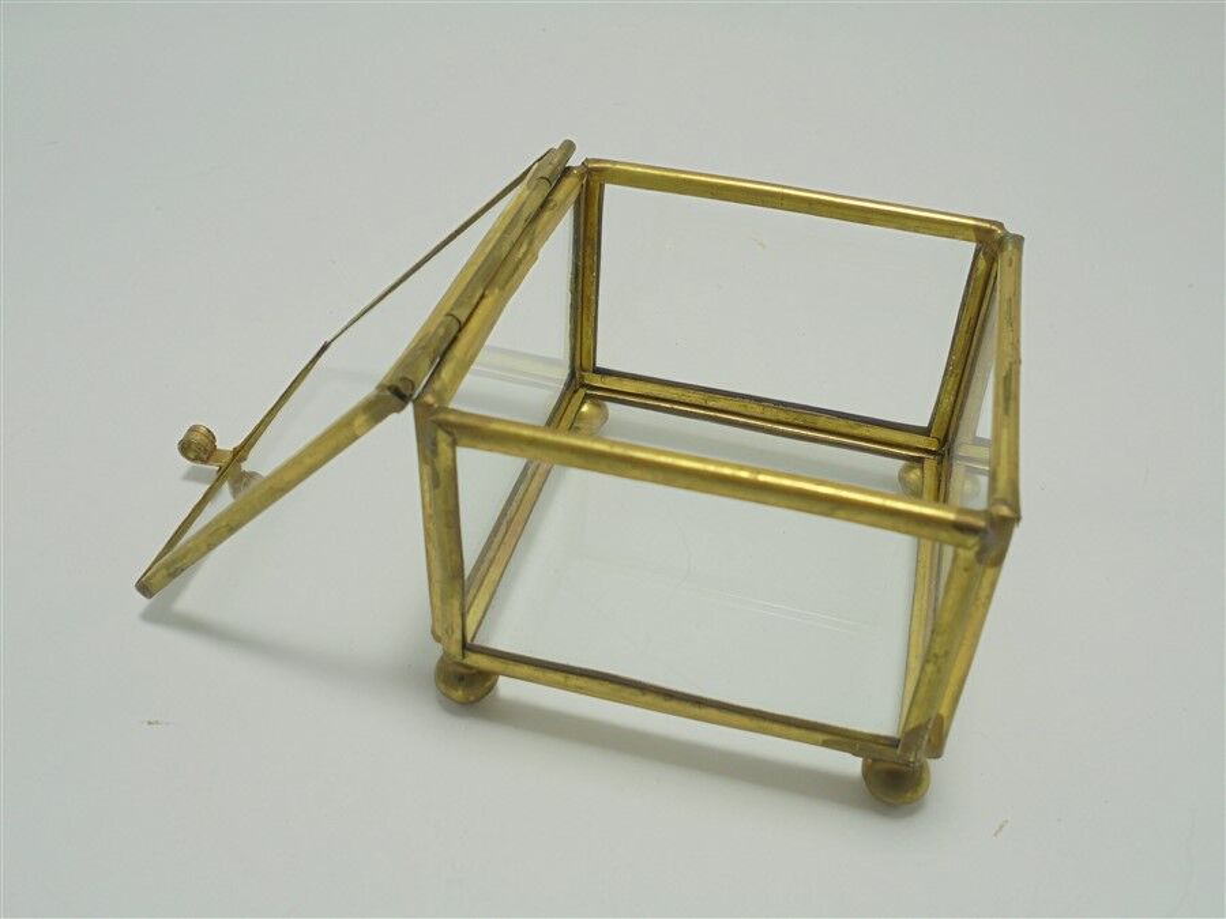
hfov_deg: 54.0
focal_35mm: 34
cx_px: 613
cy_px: 460
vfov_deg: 41.8
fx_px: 1204
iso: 100
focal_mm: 6.1
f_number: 4
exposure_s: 1/100
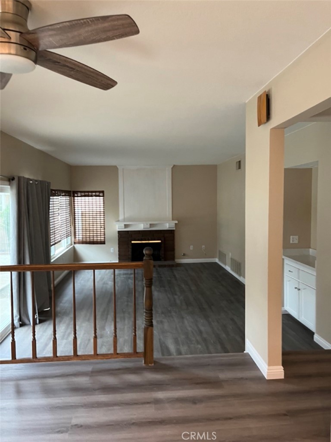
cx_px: 166
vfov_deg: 67.3
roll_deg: +0.2
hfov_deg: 53.1
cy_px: 221
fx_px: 331
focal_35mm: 26
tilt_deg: -5.8
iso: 320
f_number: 1.6
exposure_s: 1/60
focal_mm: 5.1
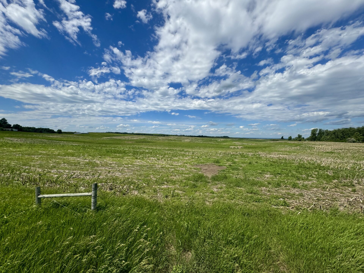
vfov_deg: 85.7
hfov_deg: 102.1
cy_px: 136
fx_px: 147
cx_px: 182
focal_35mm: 14
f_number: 2.2
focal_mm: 2.22
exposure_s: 1/4132
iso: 50
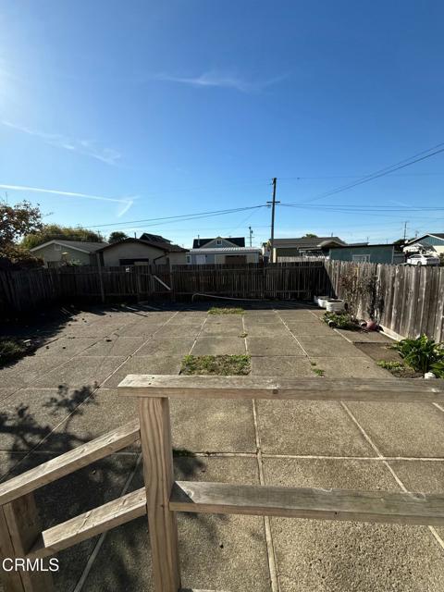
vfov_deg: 102.1
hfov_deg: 85.7
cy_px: 296
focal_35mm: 14
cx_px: 222
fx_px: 239
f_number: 2.2
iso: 50
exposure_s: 1/2237
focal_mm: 2.22
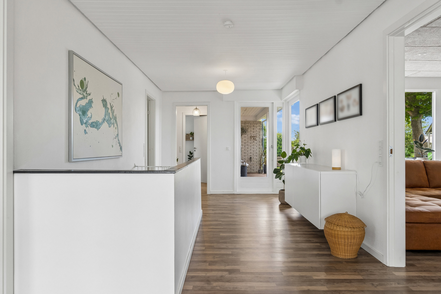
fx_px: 294
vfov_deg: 53.1
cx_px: 220
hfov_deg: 73.7
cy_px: 147
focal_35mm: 24
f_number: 8
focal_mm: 16
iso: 200
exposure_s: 1/40
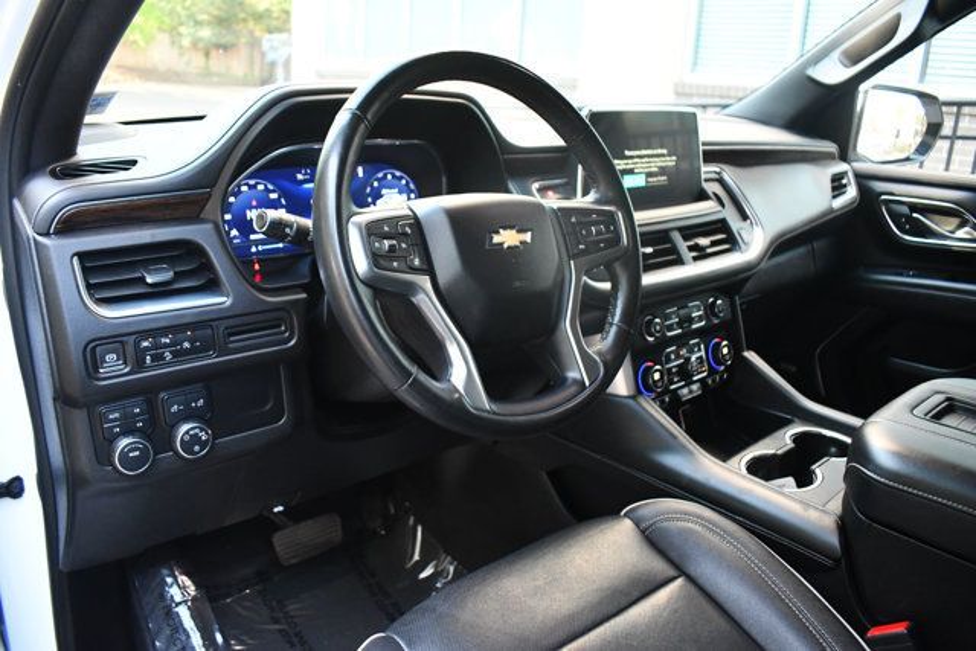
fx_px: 732
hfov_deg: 67.4
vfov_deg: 48.0
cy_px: 326
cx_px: 488
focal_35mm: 27
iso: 2500
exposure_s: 1/125
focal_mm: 18
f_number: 3.5
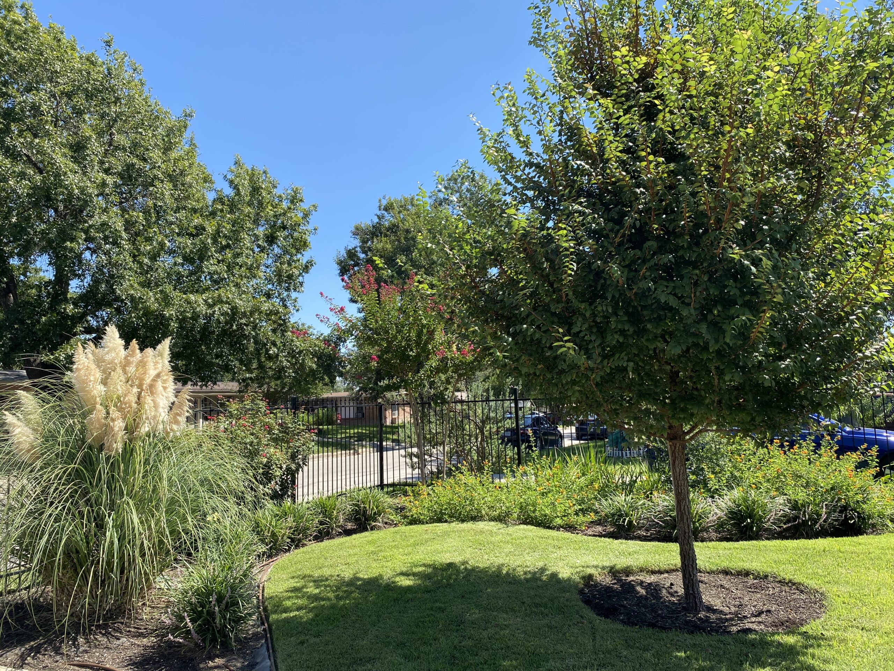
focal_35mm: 26
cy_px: 336
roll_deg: +2.0
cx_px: 447
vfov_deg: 53.1
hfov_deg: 67.3
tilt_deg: +4.8
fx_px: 671
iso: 32
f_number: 1.8
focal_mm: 4.25
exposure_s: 1/1346
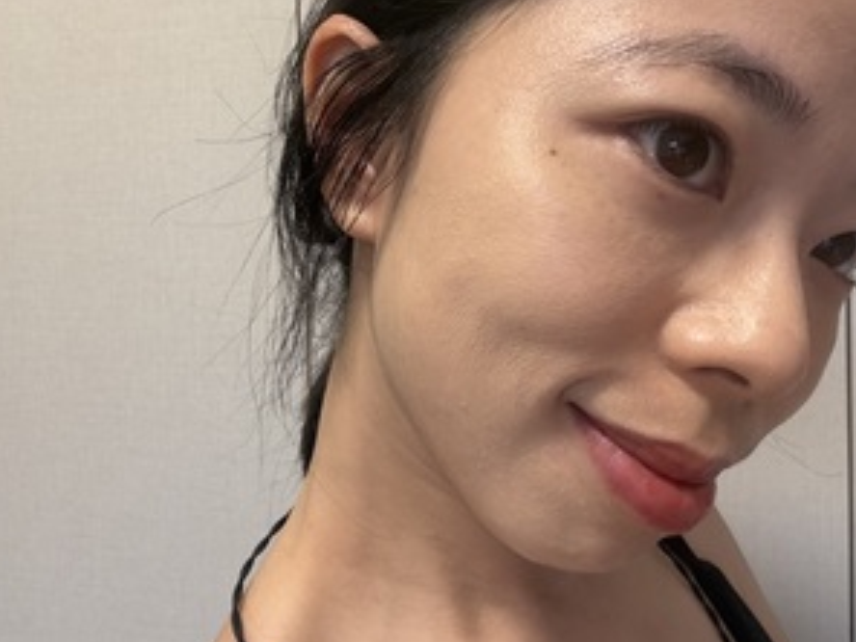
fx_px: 717
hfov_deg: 61.3
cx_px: 502
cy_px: 295
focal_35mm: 29
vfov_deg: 48.2
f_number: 1.9
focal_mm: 2.69
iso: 160
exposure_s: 1/60
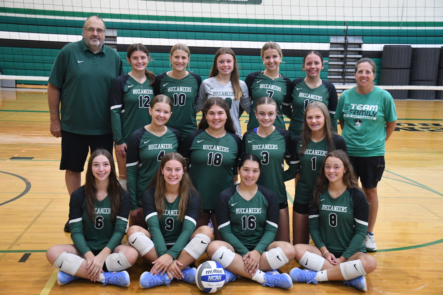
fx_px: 517
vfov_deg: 31.9
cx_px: 222
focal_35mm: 42
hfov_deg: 46.4
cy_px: 148
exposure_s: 1/200
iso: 3200
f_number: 3.2
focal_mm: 28
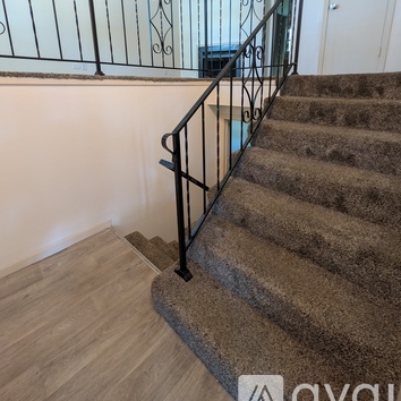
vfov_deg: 88.2
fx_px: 197
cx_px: 208
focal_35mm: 15
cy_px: 137
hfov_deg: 91.1
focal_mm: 2.02
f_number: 1.7
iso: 56
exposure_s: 1/10
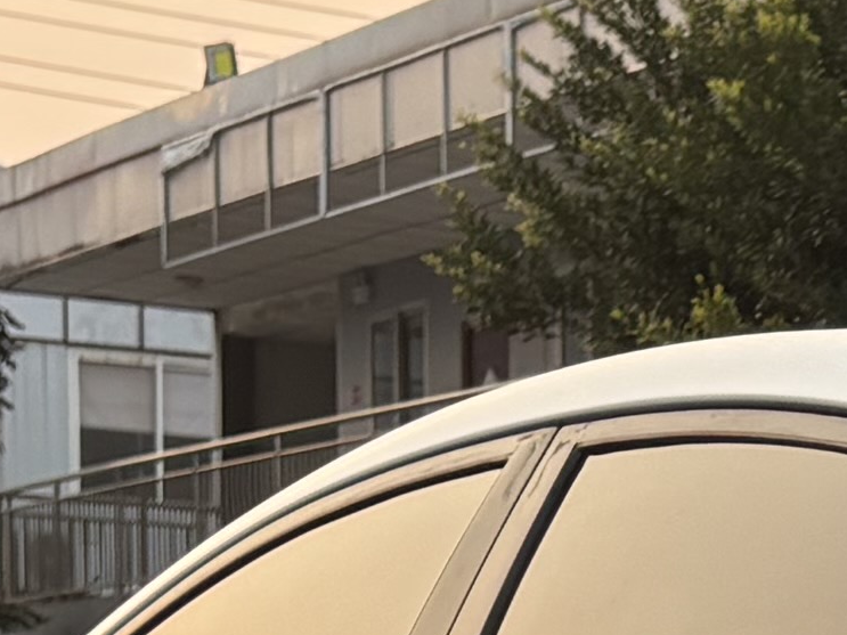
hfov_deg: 9.3
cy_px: 1542
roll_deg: -0.3
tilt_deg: -6.8
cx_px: 1611
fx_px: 4893
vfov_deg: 7.0
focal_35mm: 200
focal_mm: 5.96
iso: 50
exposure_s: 1/341
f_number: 1.6
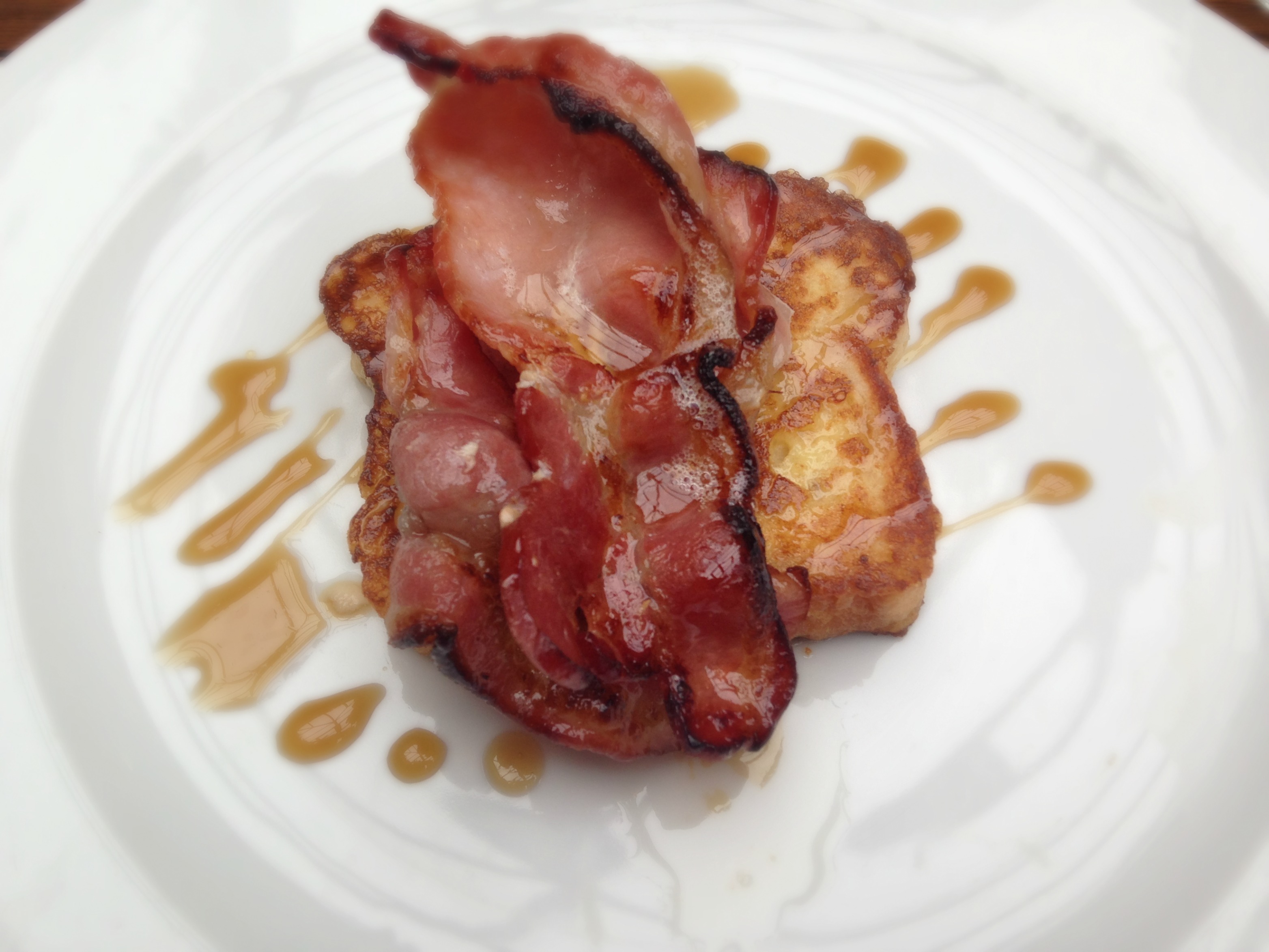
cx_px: 634
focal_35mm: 33
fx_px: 1210
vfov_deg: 42.9
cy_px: 476
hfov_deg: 55.4
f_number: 2.4
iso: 50
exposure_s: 1/120
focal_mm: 4.12
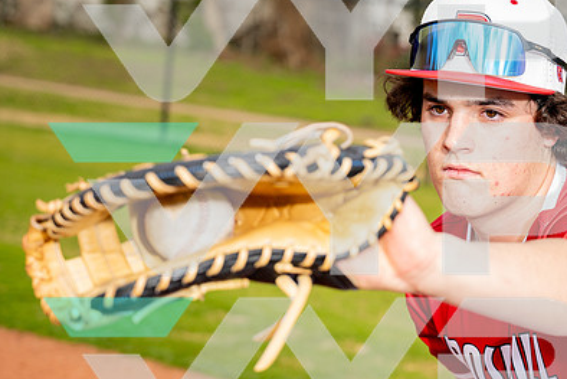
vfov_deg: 13.3
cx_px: 414
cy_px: 200
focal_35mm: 103
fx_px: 1623
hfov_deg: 19.7
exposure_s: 1/250
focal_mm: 70
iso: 100
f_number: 4
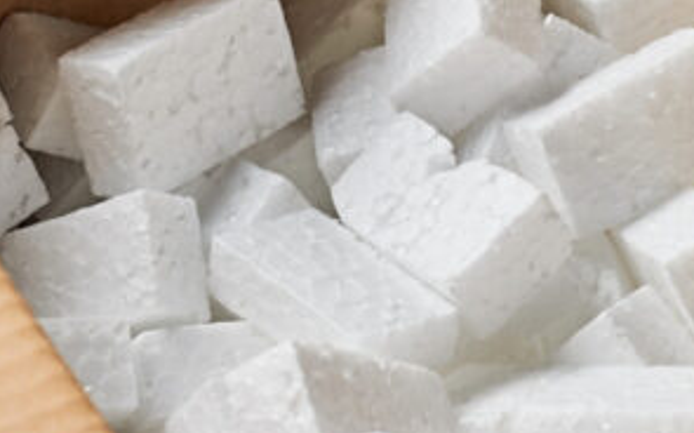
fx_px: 3403
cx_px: 494
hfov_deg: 11.6
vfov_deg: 7.3
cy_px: 184
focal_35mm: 180
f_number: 5.6
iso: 200
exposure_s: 1/100
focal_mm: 50
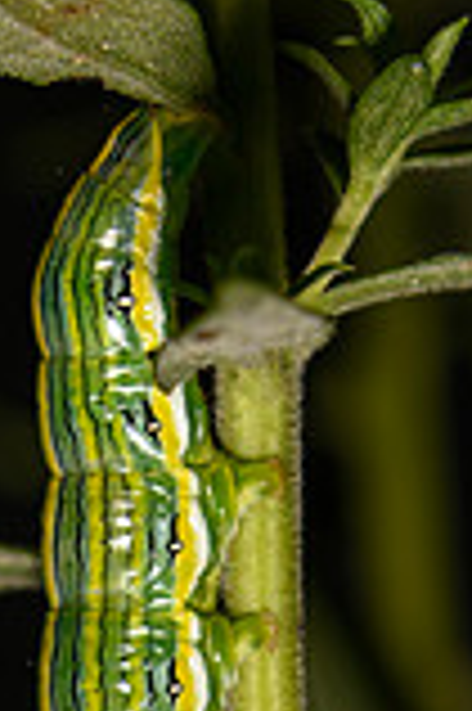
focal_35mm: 519
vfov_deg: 4.0
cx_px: 126
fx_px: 10229
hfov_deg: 2.6
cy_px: 810
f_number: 14
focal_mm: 105
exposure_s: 1/250
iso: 64
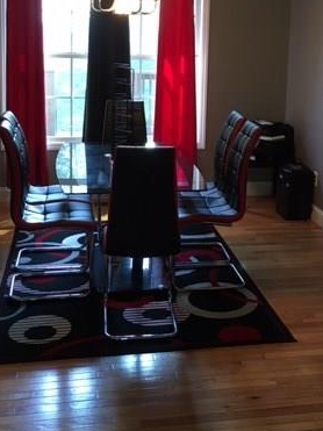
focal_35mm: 50
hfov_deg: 29.0
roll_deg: -1.9
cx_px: 192
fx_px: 622
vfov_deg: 37.5
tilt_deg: -7.6
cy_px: 120
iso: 80
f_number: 2.2
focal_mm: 4.15
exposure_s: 1/30
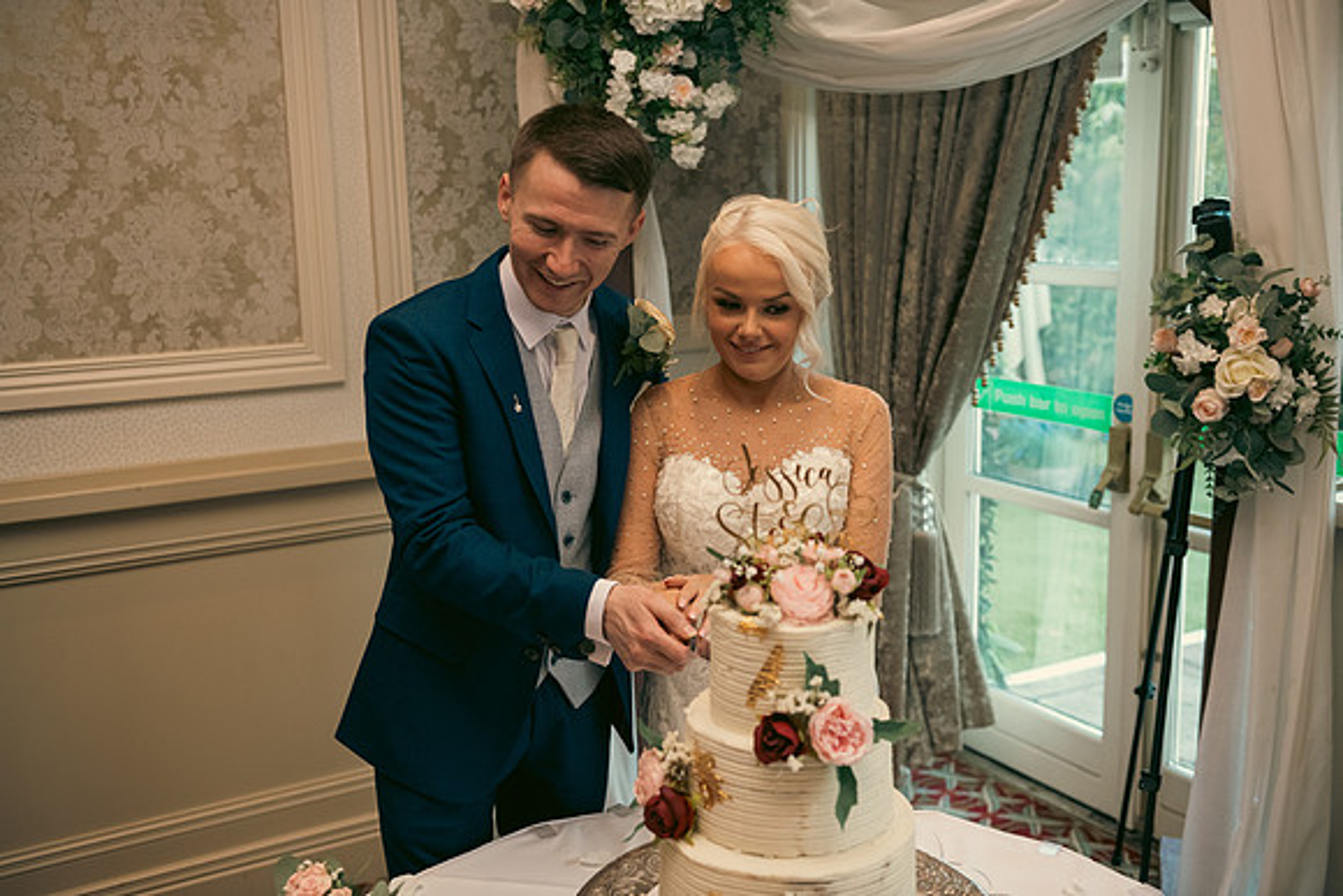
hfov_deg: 50.7
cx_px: 672
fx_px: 1418
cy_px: 448
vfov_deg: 35.1
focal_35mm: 38
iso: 800
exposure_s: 1/160
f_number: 3.5
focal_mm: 38
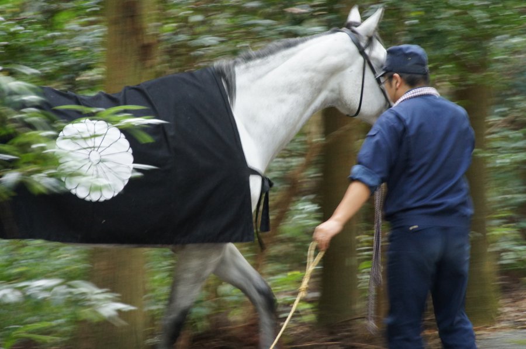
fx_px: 3131
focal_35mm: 214
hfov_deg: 9.6
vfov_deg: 6.4
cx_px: 263
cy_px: 174
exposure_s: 1/20
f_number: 6.3
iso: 1600
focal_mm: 143
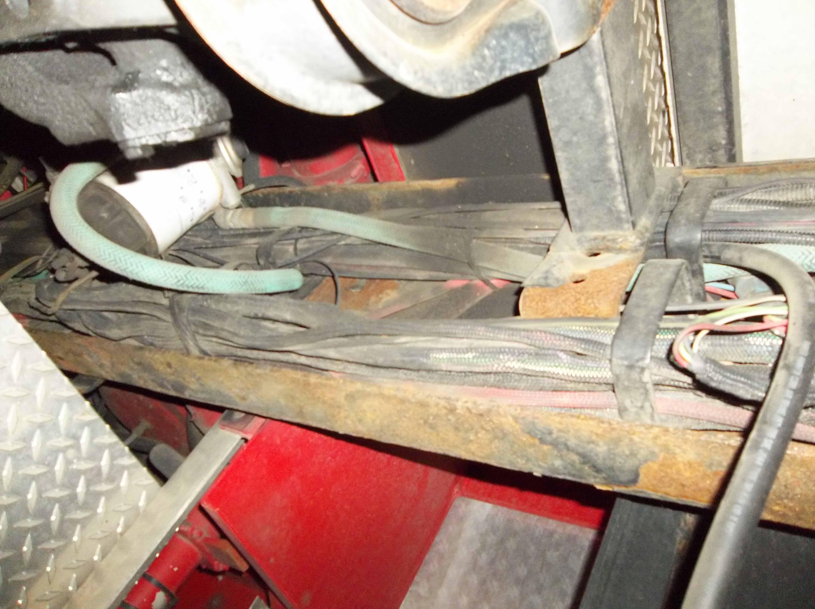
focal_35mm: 27
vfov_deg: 51.2
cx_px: 408
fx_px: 635
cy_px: 304
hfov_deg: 65.4
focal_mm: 4.9
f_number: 3.5
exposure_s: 1/30
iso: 400
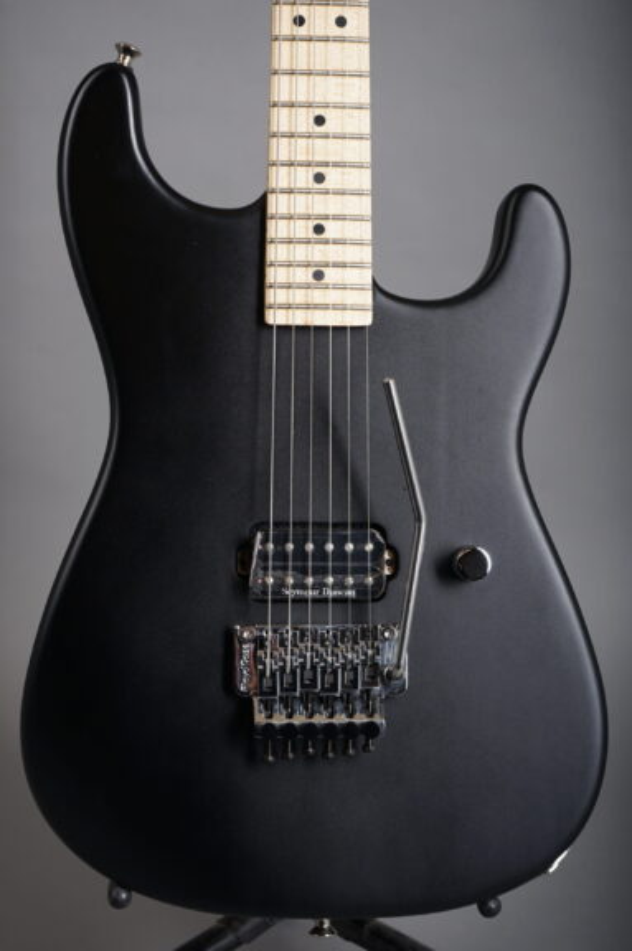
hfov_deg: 19.4
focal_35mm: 70
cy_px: 476
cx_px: 316
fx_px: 1847
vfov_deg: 28.9
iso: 160
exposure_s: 1/160
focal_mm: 70
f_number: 8
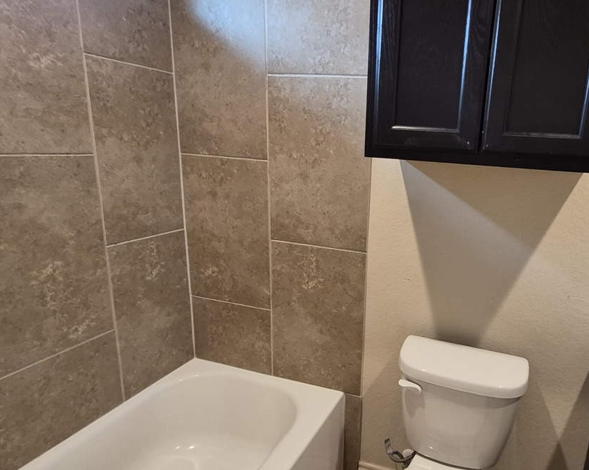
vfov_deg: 63.1
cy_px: 241
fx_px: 383
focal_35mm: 22
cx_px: 411
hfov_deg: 71.9
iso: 320
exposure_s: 1/60
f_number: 2.2
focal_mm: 1.74
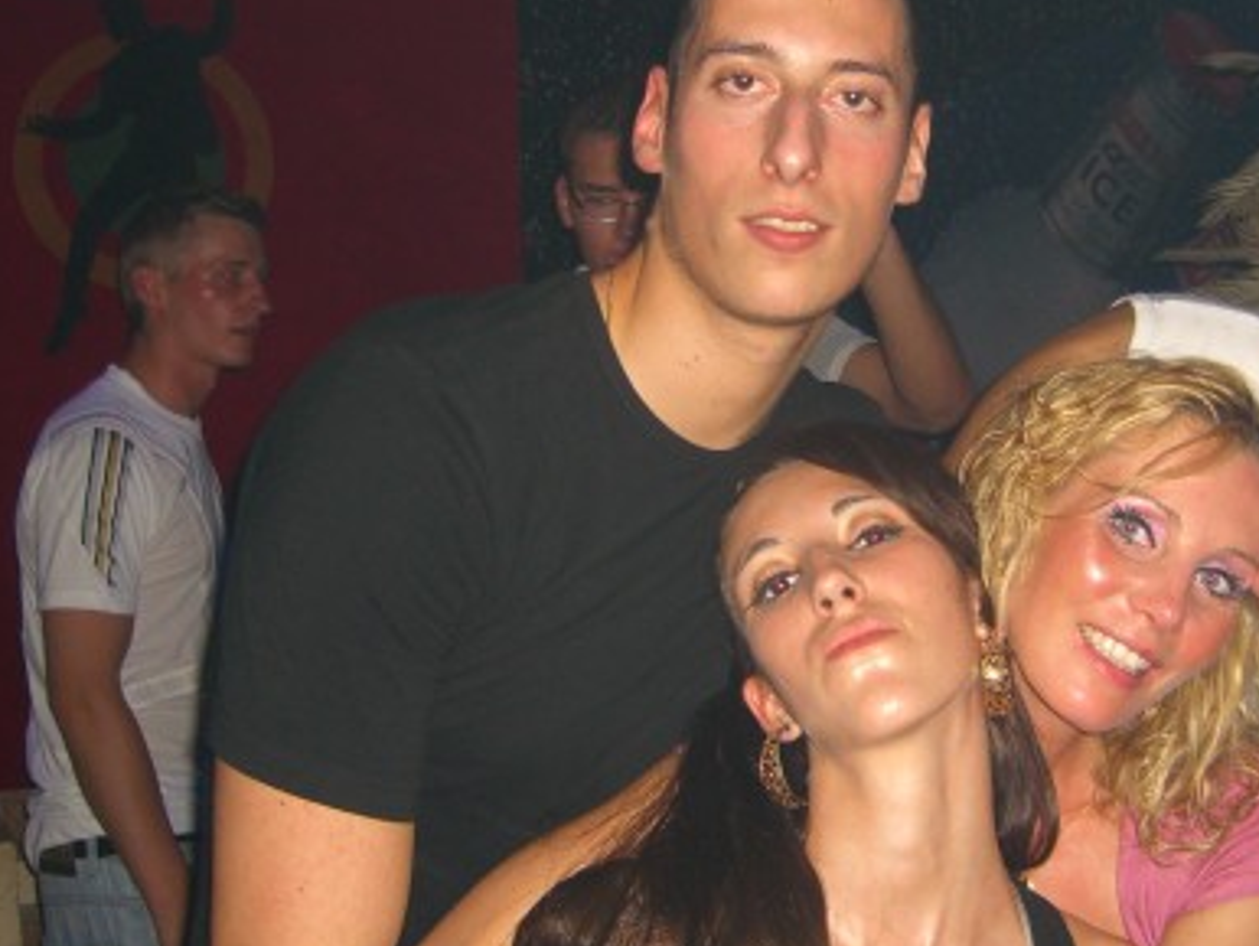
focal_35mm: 59
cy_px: 444
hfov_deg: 32.4
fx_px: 2147
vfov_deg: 24.8
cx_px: 838
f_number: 2.8
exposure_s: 1/60
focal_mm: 7.9
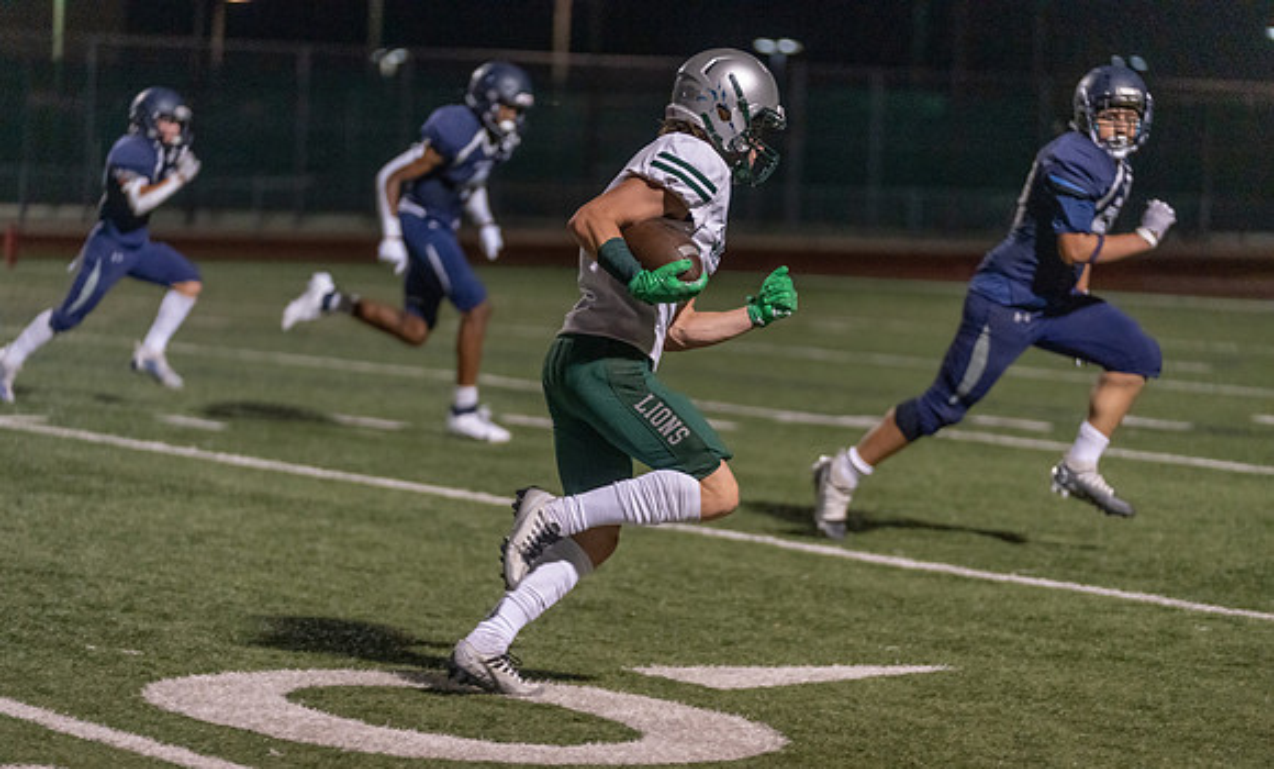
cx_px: 637
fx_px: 4955
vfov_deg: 8.9
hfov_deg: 14.7
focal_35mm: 144
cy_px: 425
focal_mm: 140
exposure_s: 1/1000
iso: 5000
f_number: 2.8
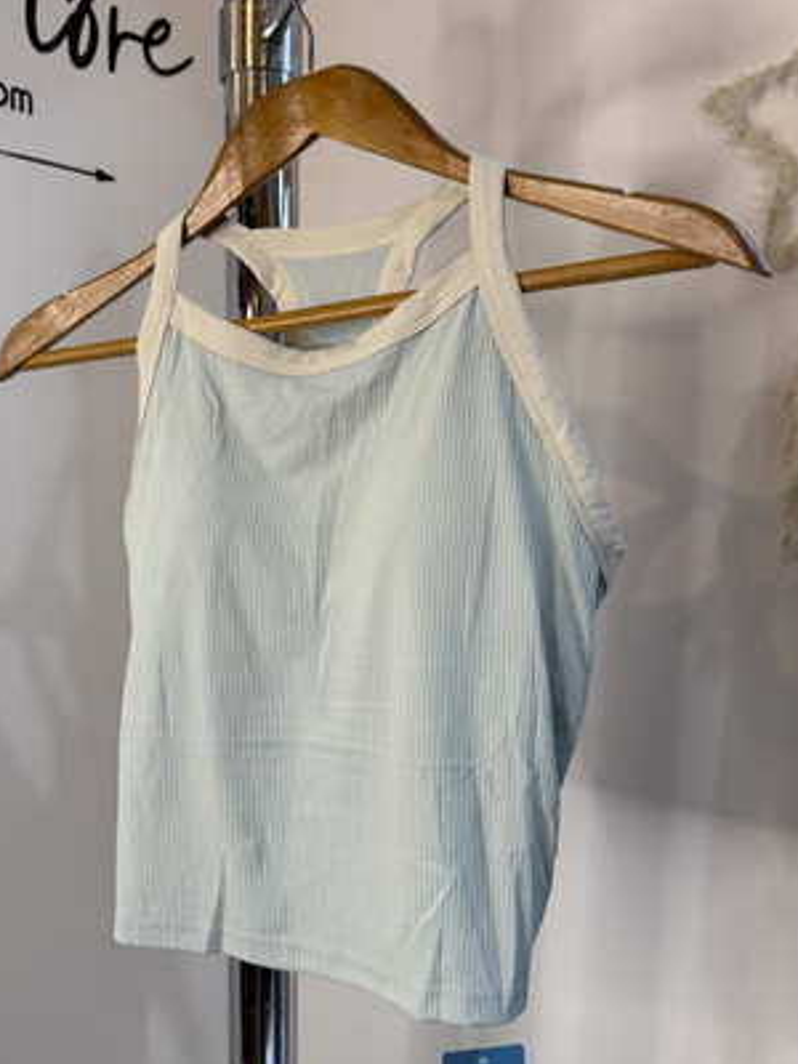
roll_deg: -0.7
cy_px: 509
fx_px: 984
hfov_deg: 43.9
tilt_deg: -2.5
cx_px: 309
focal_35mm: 32
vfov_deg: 56.8
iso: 64
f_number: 1.78
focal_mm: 6.76
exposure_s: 1/100
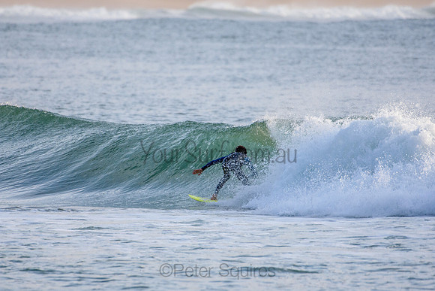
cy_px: 146
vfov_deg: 1.8
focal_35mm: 750
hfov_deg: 2.7
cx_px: 218
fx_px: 9064
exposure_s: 1/2000
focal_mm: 500
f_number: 5.6
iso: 720
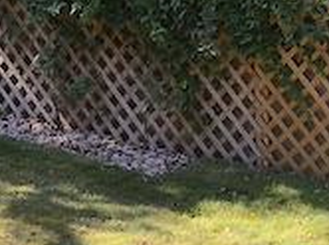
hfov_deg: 16.9
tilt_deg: -28.9
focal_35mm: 112
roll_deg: -1.8
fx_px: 1063
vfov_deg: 12.4
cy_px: 393
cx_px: 377
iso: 25
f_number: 2.2
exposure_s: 1/450
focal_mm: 4.15
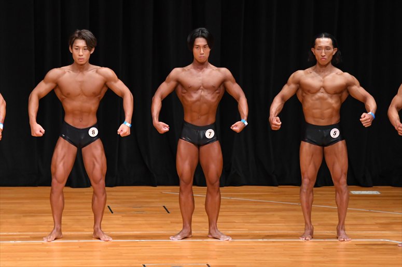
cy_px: 134
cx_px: 201
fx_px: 3014
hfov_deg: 7.6
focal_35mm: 270
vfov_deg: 5.1
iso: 4000
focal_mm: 180
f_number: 5.6
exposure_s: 1/400
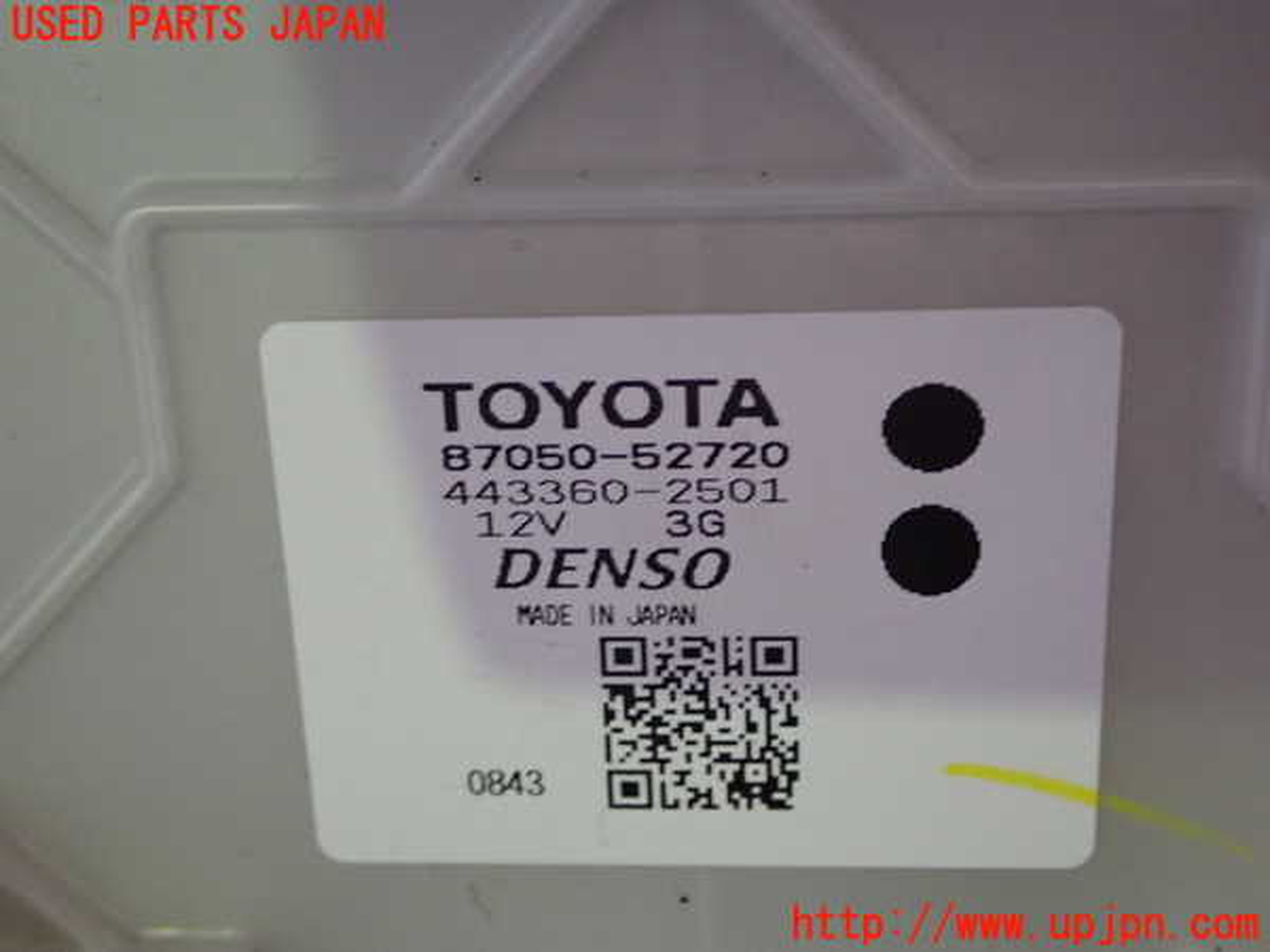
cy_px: 476
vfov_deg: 29.1
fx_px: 1834
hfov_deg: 38.2
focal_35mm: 50
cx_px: 635
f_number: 3.2
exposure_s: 1/30
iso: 800
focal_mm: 9.01
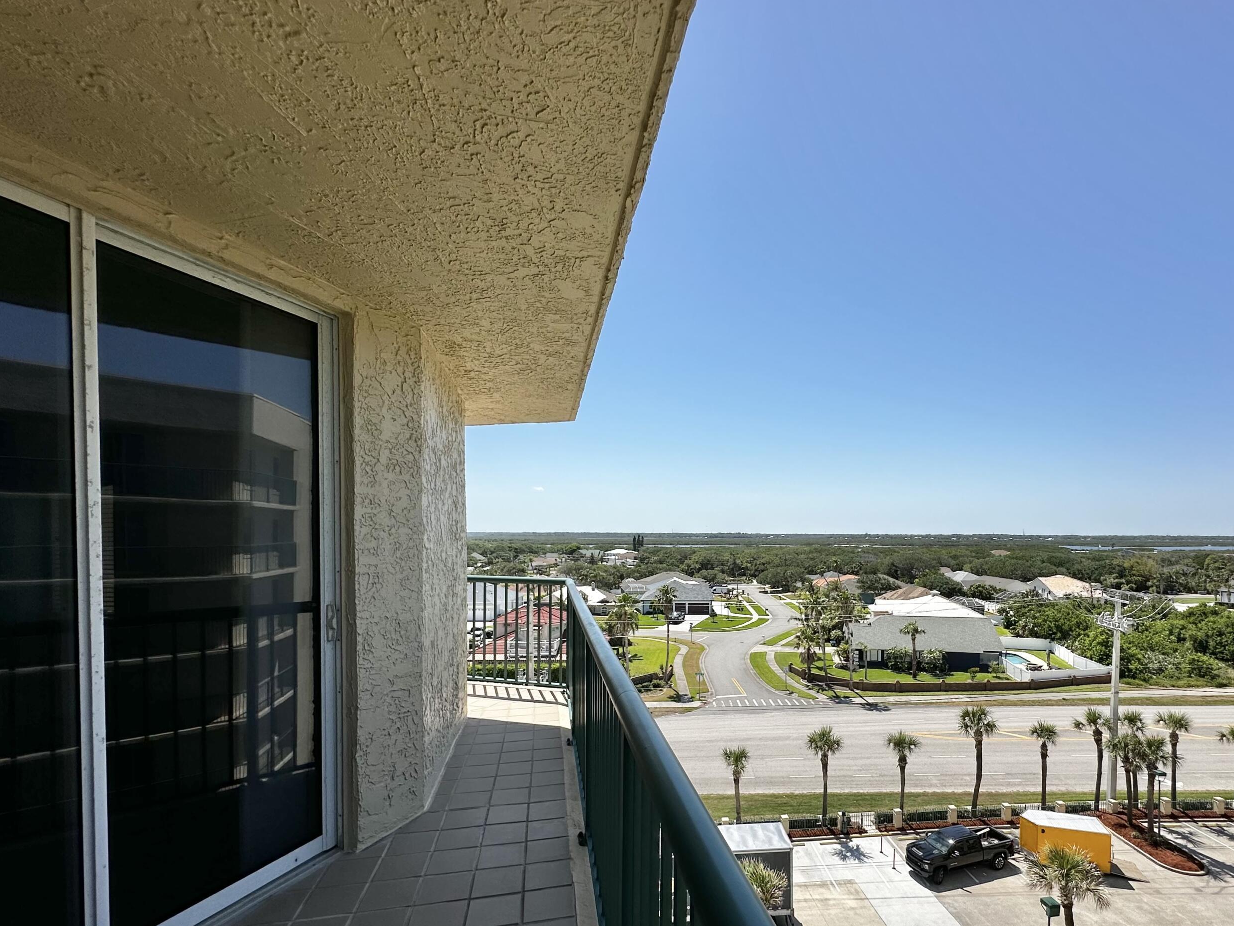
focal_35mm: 17
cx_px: 708
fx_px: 606
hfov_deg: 90.4
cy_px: 544
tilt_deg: +0.0
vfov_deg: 74.1
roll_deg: -0.4
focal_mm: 2.22
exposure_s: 1/3205
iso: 50
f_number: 2.2
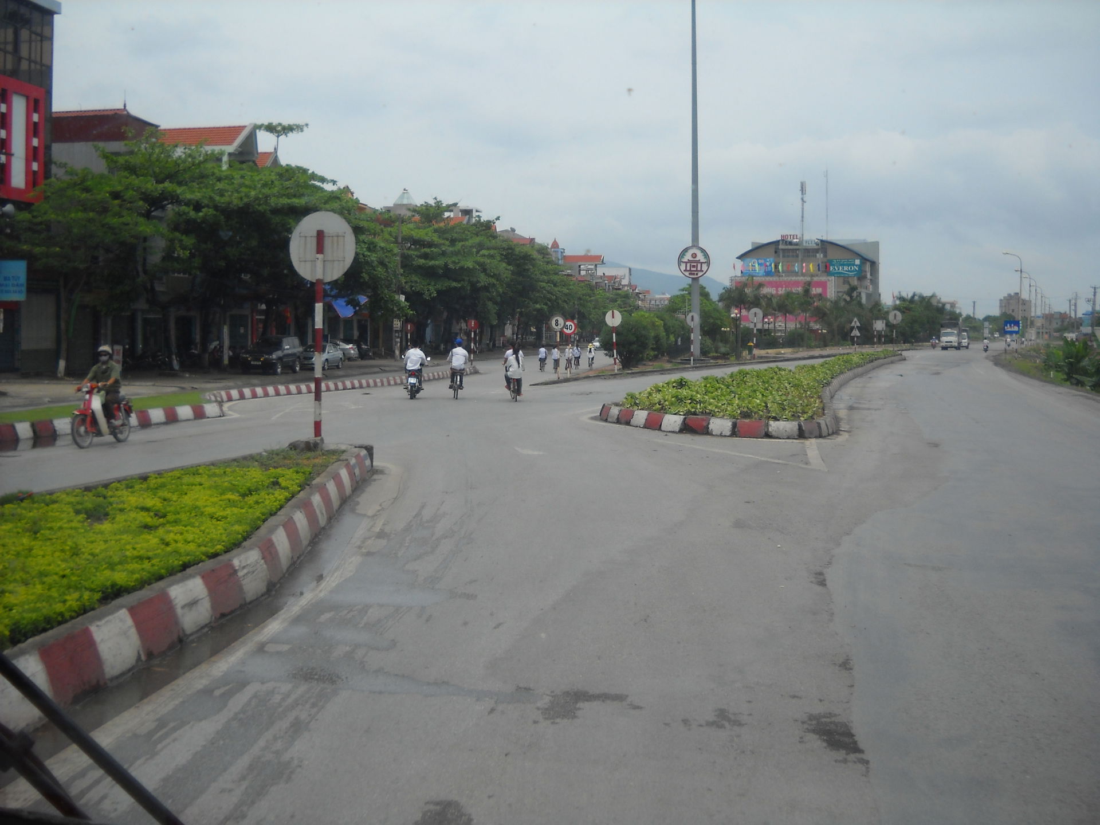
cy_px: 412
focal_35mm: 41
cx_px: 550
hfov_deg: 45.8
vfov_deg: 35.1
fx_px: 1303
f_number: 5.5
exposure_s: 1/337
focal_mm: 6.72
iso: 64
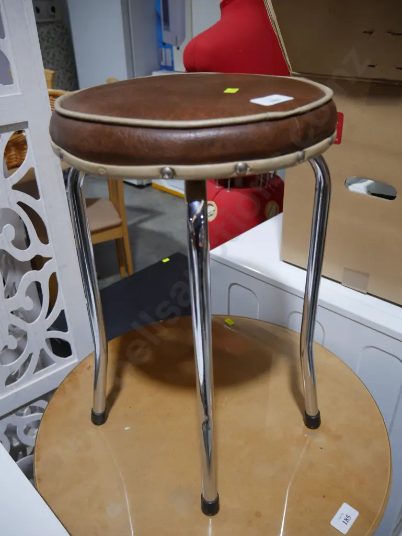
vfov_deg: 63.4
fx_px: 433
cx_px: 201
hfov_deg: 49.8
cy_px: 268
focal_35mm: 28
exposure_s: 1/100
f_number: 3.5
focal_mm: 14
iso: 200
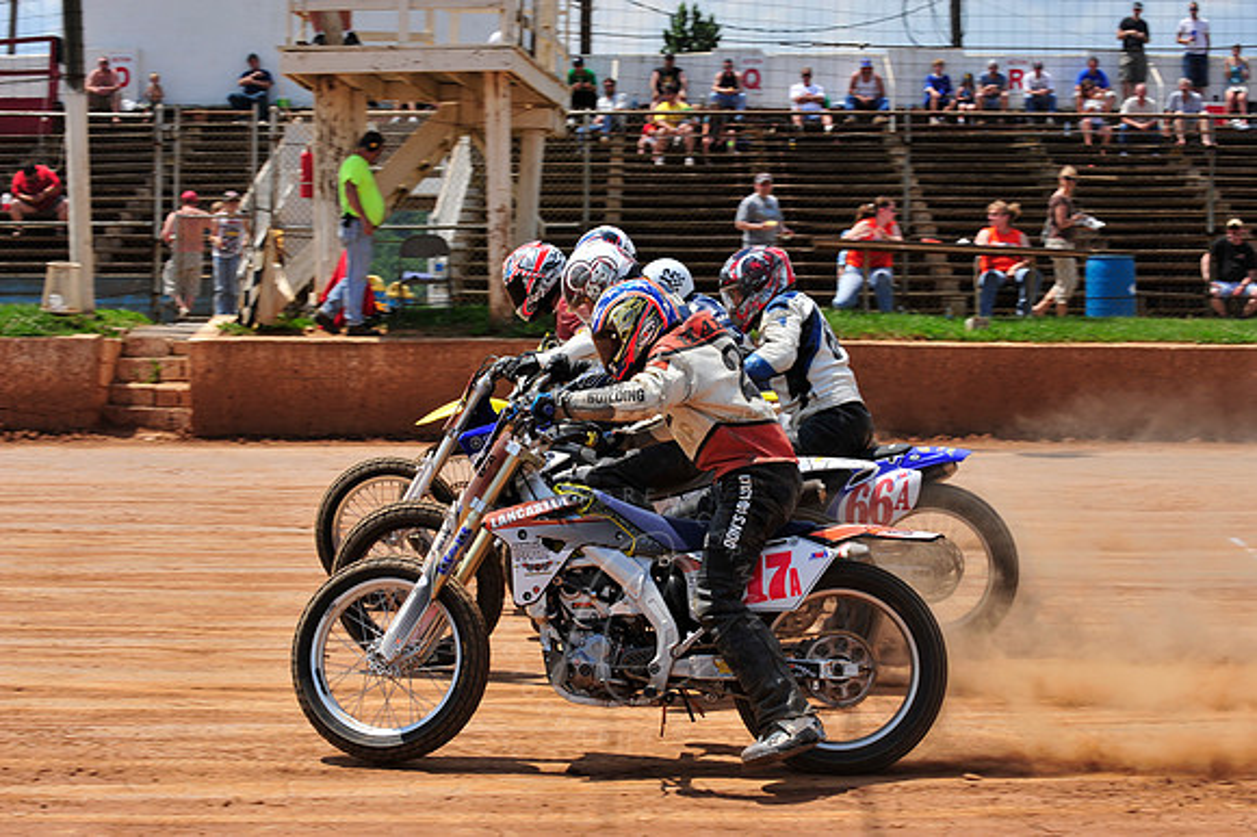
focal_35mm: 80
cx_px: 628
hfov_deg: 25.4
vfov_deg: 17.0
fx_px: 2792
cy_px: 418
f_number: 10
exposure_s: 1/400
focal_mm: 80
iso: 200
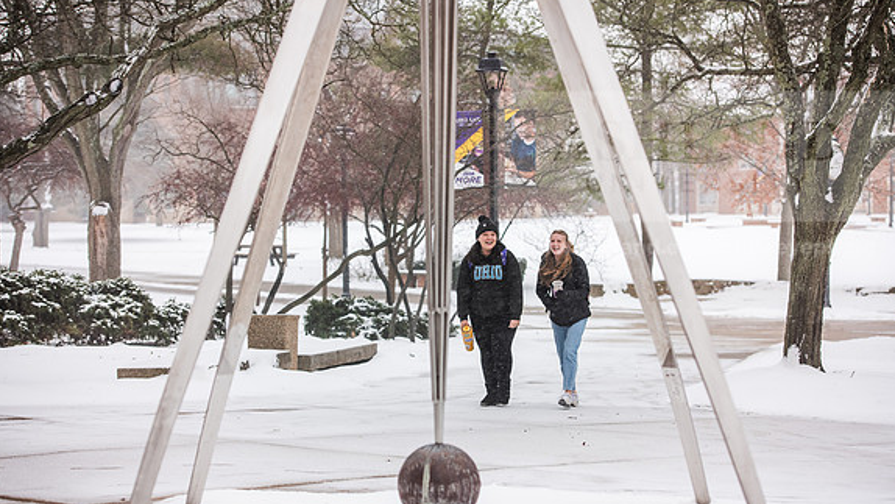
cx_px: 448
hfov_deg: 23.4
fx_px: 2160
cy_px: 280
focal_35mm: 91
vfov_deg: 13.3
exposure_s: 1/250
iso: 500
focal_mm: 86
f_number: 4
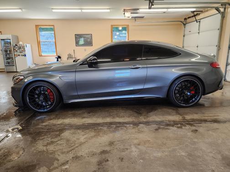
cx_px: 115
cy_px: 86
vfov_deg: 58.9
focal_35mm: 23
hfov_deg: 73.9
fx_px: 153
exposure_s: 1/120
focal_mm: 6.4
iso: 160
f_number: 1.8
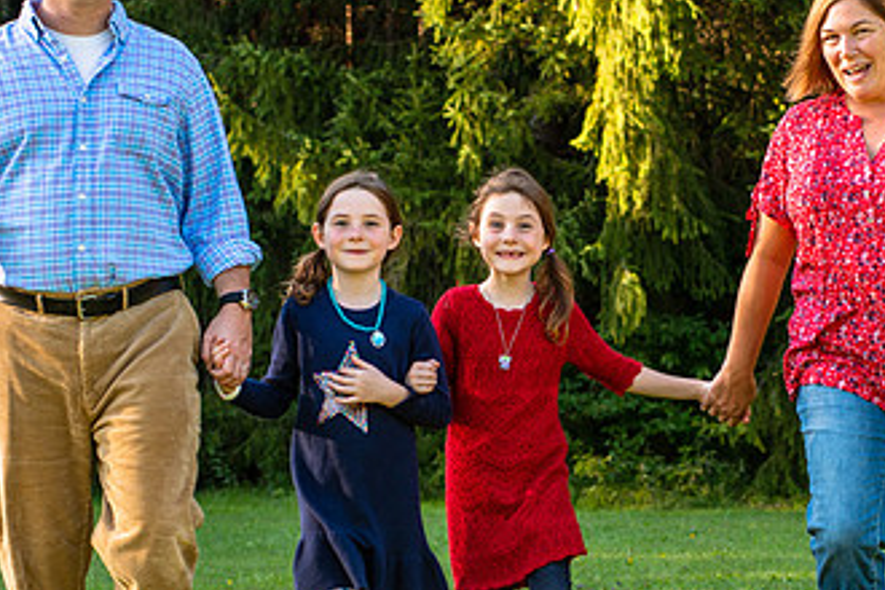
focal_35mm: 143
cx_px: 555
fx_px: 3515
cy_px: 342
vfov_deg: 9.6
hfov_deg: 14.3
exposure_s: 1/125
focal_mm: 80
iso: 200
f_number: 5.6
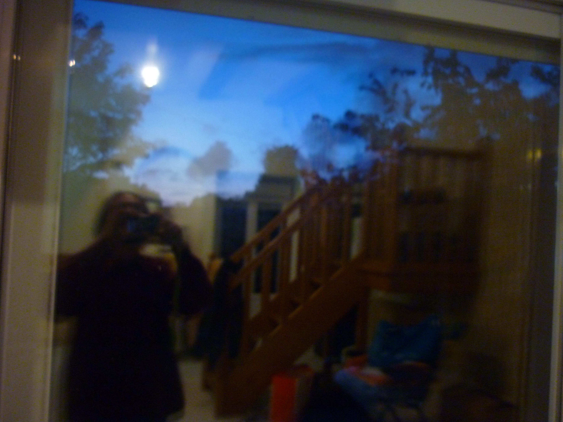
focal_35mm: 33
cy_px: 211
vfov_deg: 42.9
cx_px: 282
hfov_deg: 55.4
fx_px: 537
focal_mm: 5.5
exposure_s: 1/8
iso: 400
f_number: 2.8
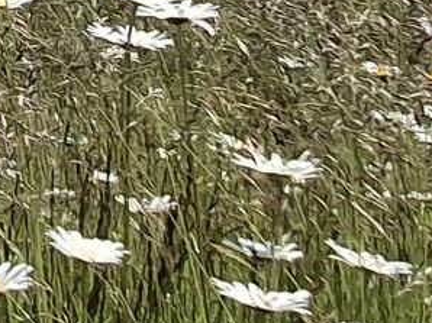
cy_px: -319
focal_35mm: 110
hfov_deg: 13.5
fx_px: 1372
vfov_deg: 12.0
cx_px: -574
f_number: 2.2
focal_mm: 1.64
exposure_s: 1/1441
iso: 40
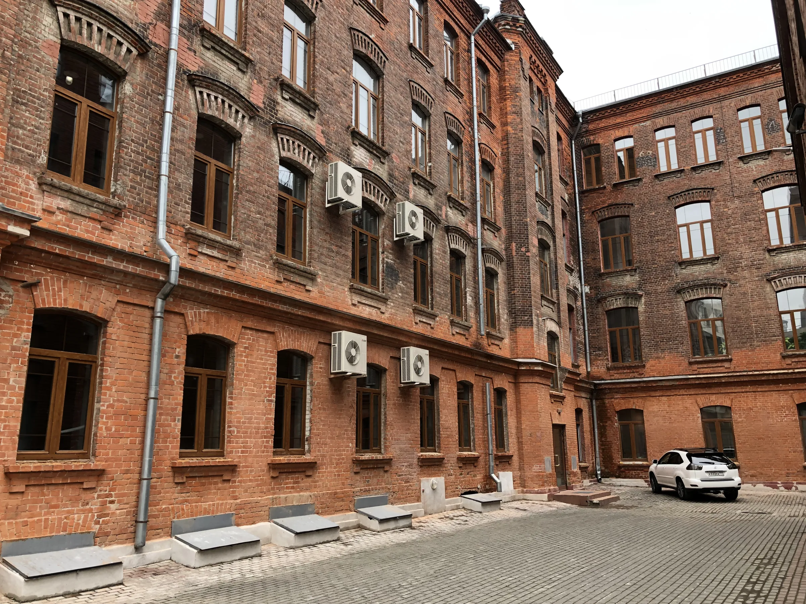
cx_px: 403
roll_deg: +1.2
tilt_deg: +13.6
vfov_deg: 49.7
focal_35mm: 28
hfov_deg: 63.4
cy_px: 302
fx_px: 652
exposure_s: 1/120
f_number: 1.8
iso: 25
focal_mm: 4
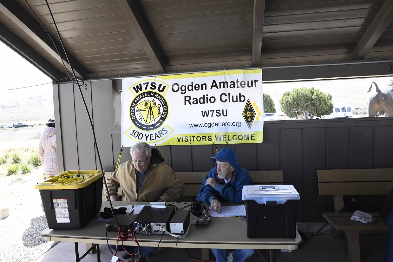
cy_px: 131
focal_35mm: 24
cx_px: 196
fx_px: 262
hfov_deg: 73.7
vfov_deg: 53.1
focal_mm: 24
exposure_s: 1/500
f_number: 11
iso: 3200
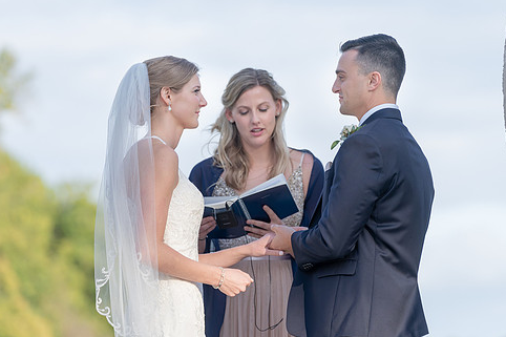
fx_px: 3512
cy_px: 174
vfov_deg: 5.5
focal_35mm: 250
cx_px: 278
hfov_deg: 8.2
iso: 100
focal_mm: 198
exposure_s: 1/320
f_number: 4
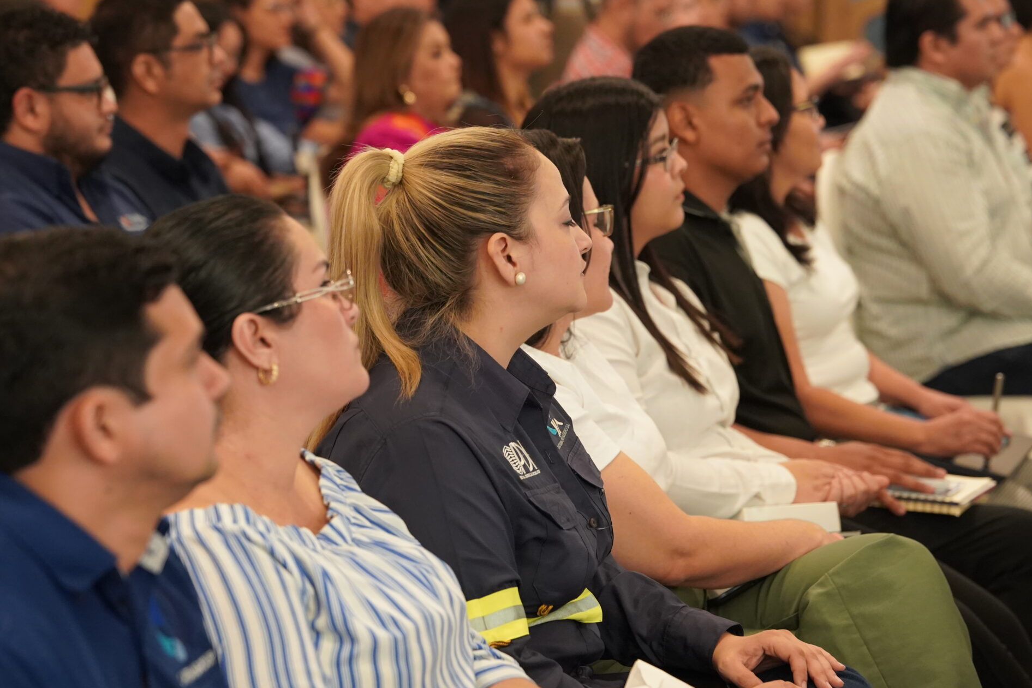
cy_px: 325
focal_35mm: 134
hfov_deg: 15.3
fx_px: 3841
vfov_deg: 10.2
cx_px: 497
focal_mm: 99
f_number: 4
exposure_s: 1/160
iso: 4000
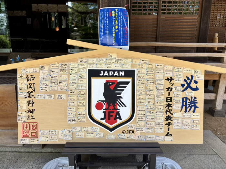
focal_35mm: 26
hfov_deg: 67.3
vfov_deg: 53.1
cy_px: 84
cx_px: 113
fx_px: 170
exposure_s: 1/961
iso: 50
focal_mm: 5.96
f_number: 1.6
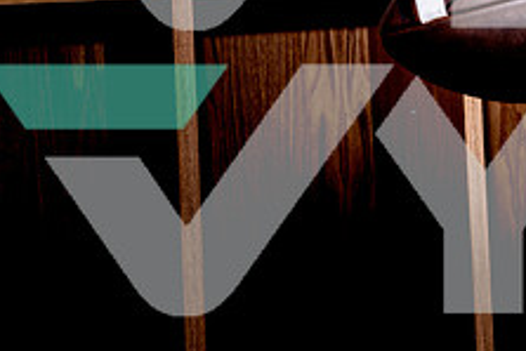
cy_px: -95
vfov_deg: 11.2
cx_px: 590
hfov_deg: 16.5
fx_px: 1754
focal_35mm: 120
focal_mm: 41
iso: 100
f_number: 5.6
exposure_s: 1/250
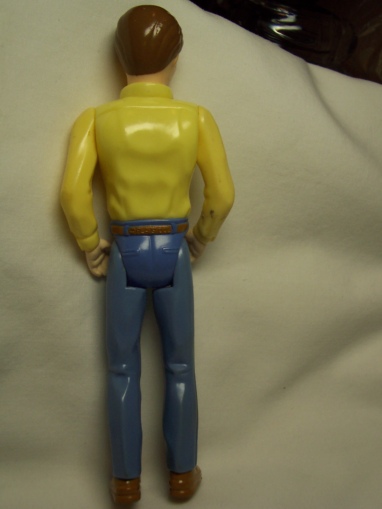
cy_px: 254
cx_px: 191
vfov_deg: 50.1
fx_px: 544
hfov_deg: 38.7
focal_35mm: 37
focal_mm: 5.6
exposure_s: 1/250
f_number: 2.8
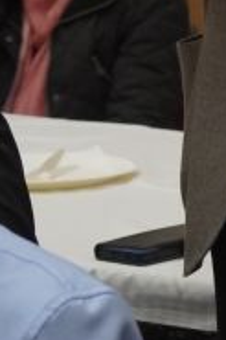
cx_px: 415
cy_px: -430
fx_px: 3792
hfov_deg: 3.4
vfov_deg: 5.0
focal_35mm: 402
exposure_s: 1/250
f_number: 3.5
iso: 2000
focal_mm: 50
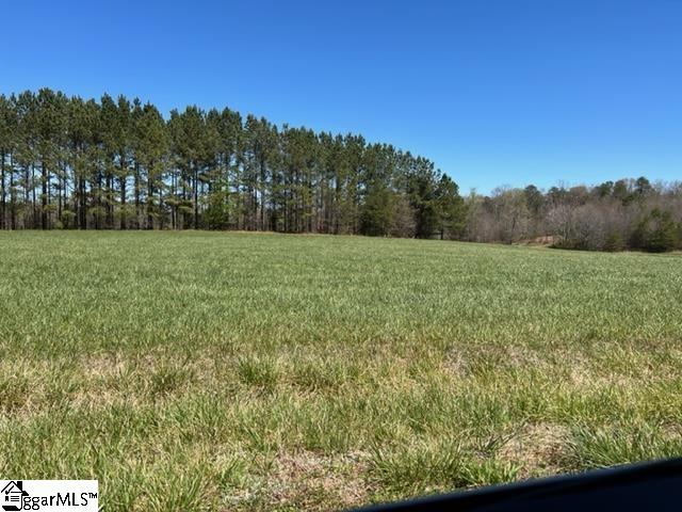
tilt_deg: -3.3
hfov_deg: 67.3
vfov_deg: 53.1
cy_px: 256
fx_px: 512
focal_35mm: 26
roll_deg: -2.4
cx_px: 341
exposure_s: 1/3571
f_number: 1.5
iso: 50
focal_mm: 5.7
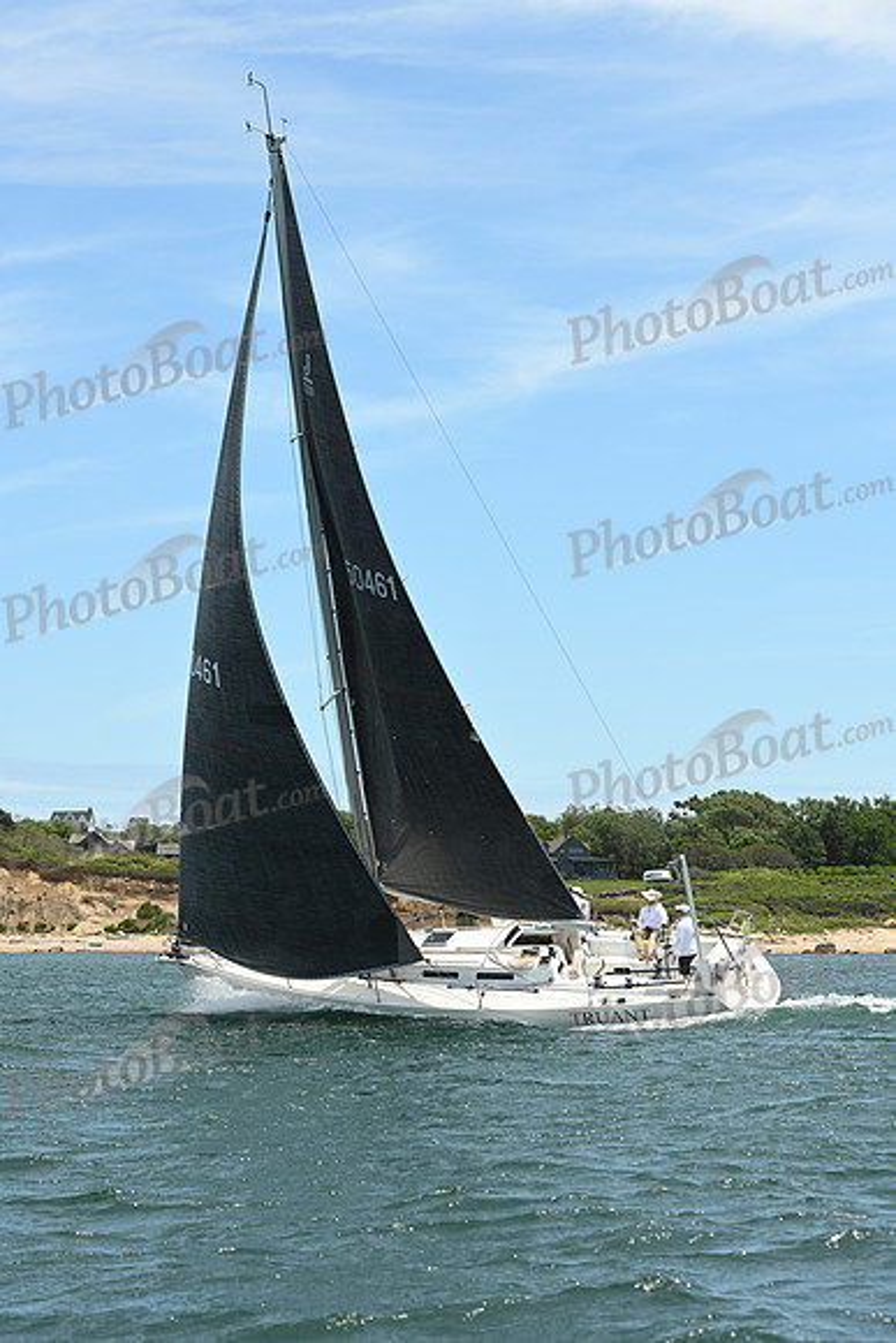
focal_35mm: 86
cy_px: 672
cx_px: 448
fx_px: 3209
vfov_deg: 23.6
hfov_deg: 15.9
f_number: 6.3
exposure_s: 1/1000
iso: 320
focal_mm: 86
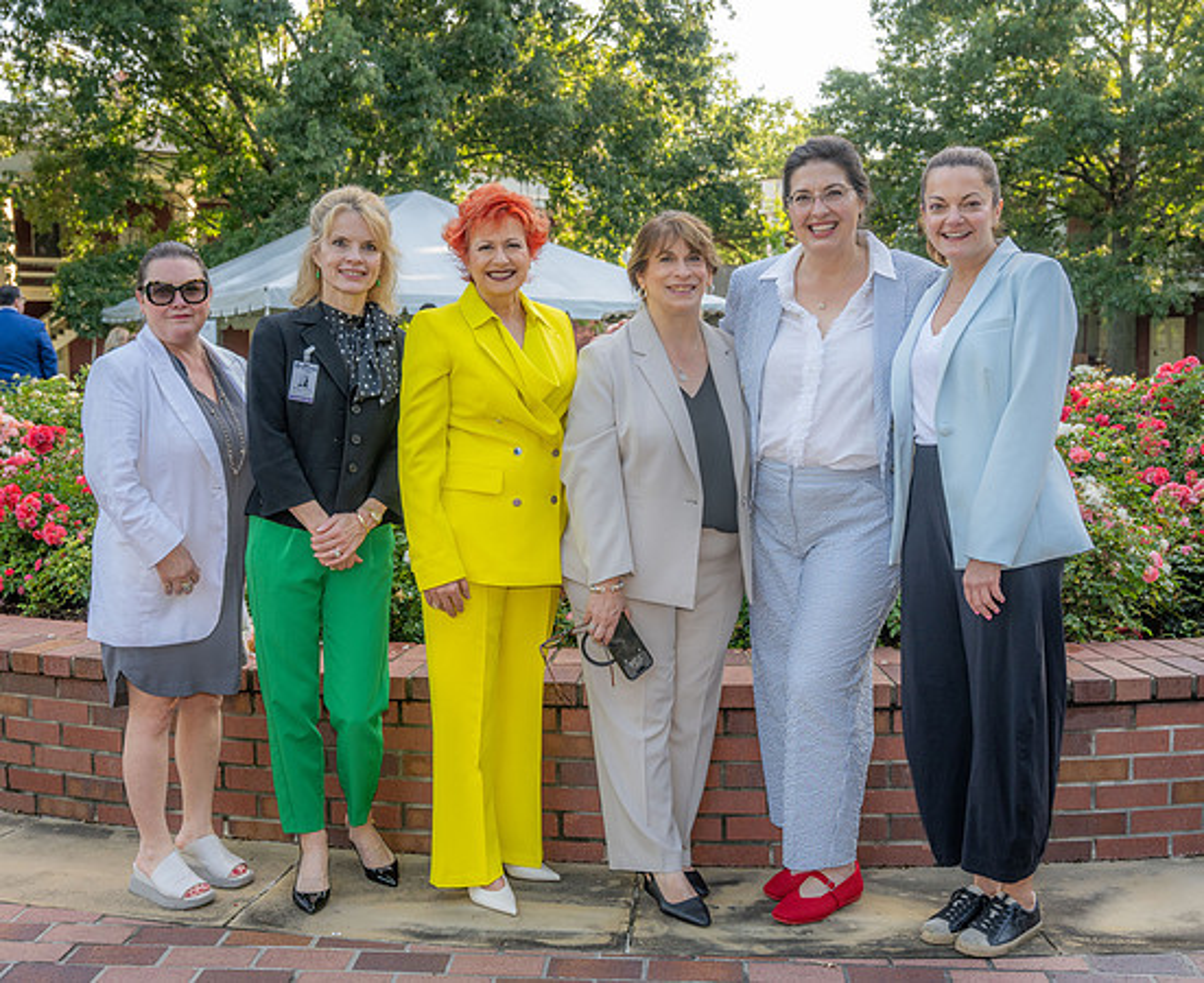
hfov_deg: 46.1
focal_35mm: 39
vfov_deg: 38.4
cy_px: 492
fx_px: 1413
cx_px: 565
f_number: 5
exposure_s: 1/160
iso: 320
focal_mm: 34.5
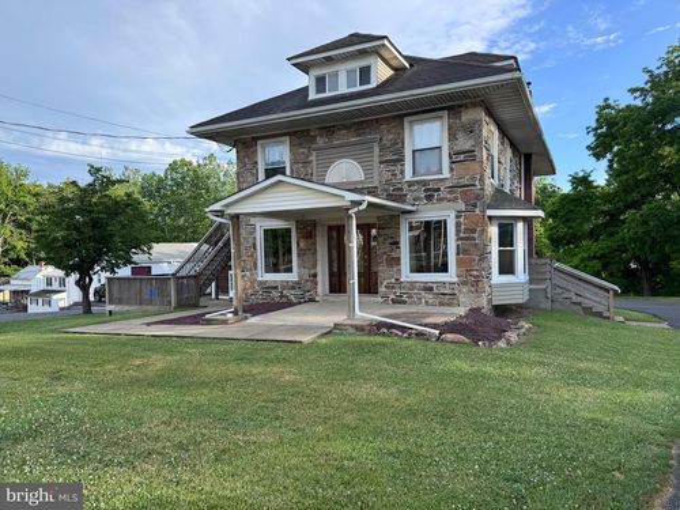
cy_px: 255
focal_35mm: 24
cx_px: 340
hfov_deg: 71.6
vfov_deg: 56.8
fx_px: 471
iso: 80
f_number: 1.78
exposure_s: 1/1637
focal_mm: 6.76
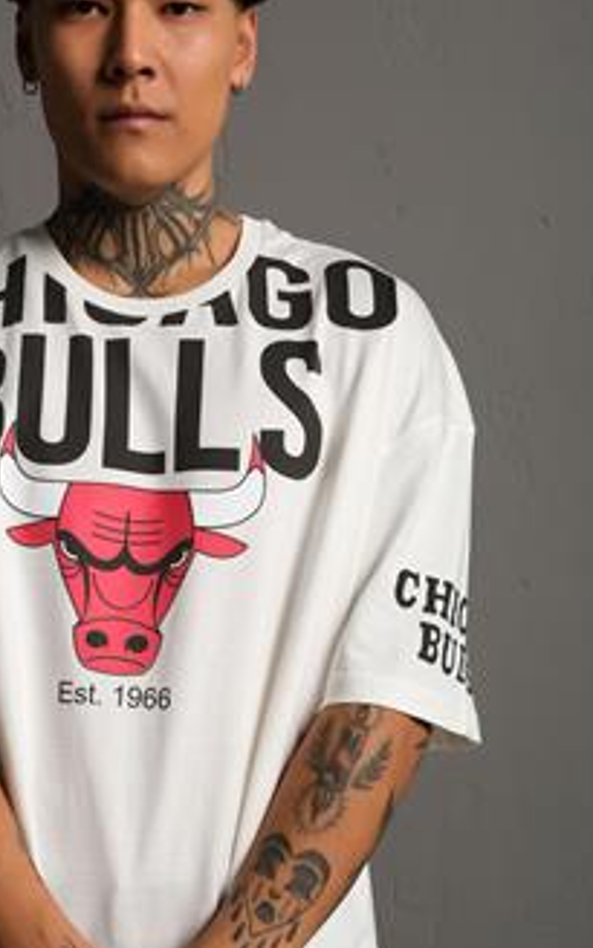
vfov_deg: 33.9
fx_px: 1551
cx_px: 127
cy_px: 565
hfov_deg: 21.4
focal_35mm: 60
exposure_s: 1/160
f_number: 5
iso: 160
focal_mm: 22.3
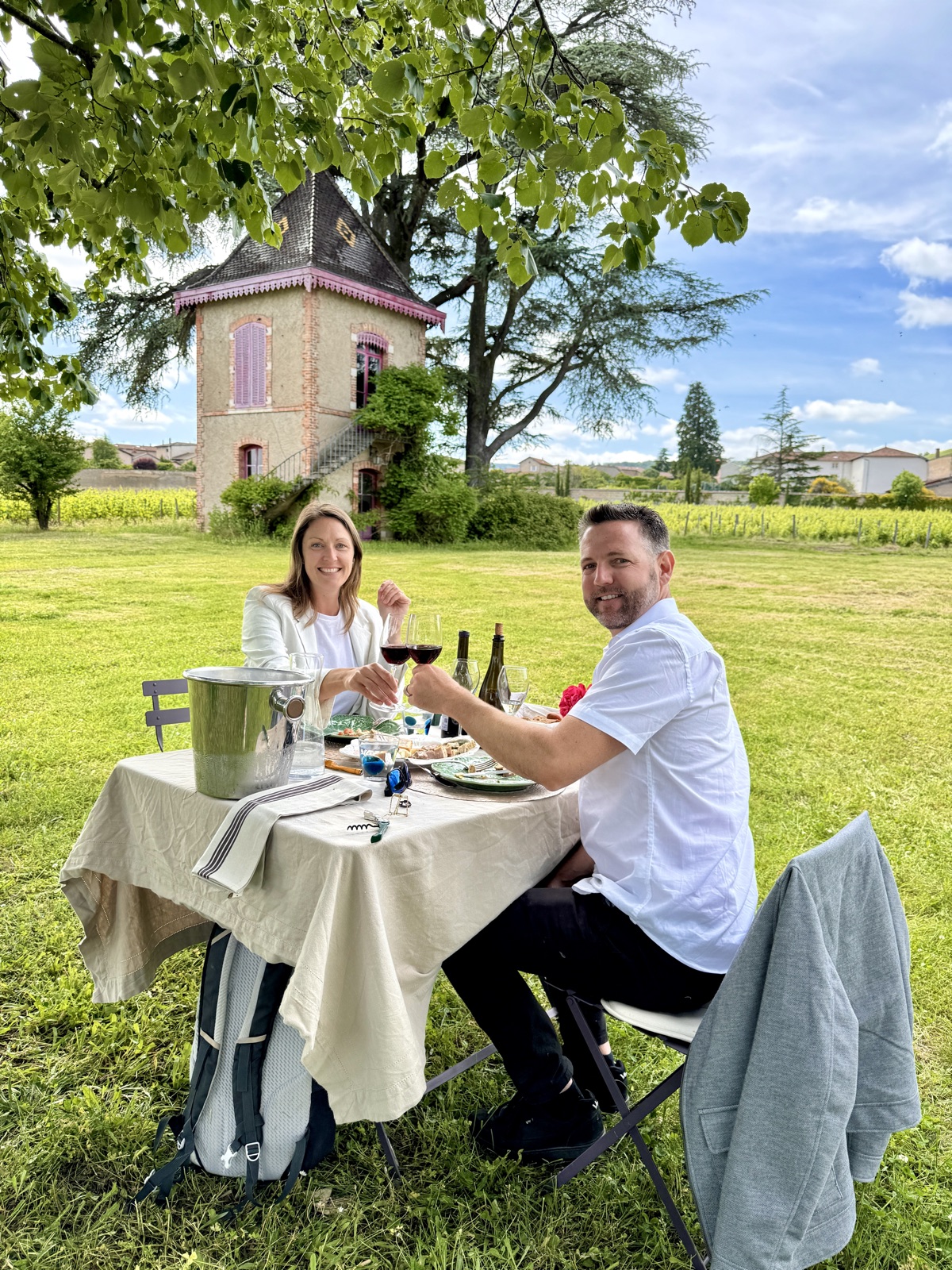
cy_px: 635
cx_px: 476
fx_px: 880
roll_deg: -2.3
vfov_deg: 71.6
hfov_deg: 56.8
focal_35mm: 24
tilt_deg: -6.0
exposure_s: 1/1151
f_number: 1.78
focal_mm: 6.76
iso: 80
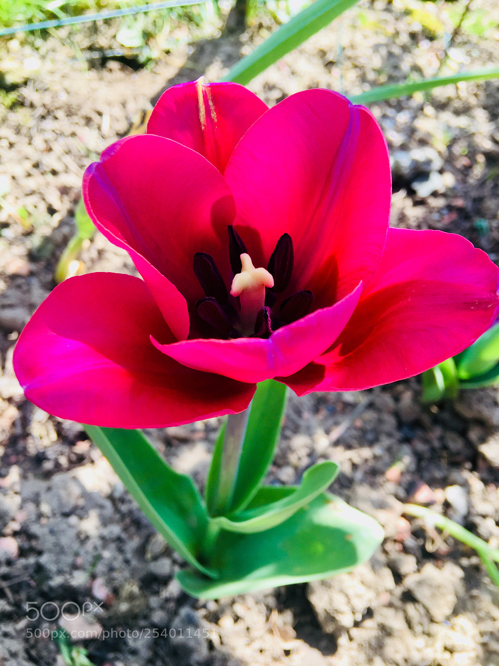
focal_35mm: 29
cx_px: 250
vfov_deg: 61.7
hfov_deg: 48.2
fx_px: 557
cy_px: 333
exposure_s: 1/234
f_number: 2.2
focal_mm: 4.15
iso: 25
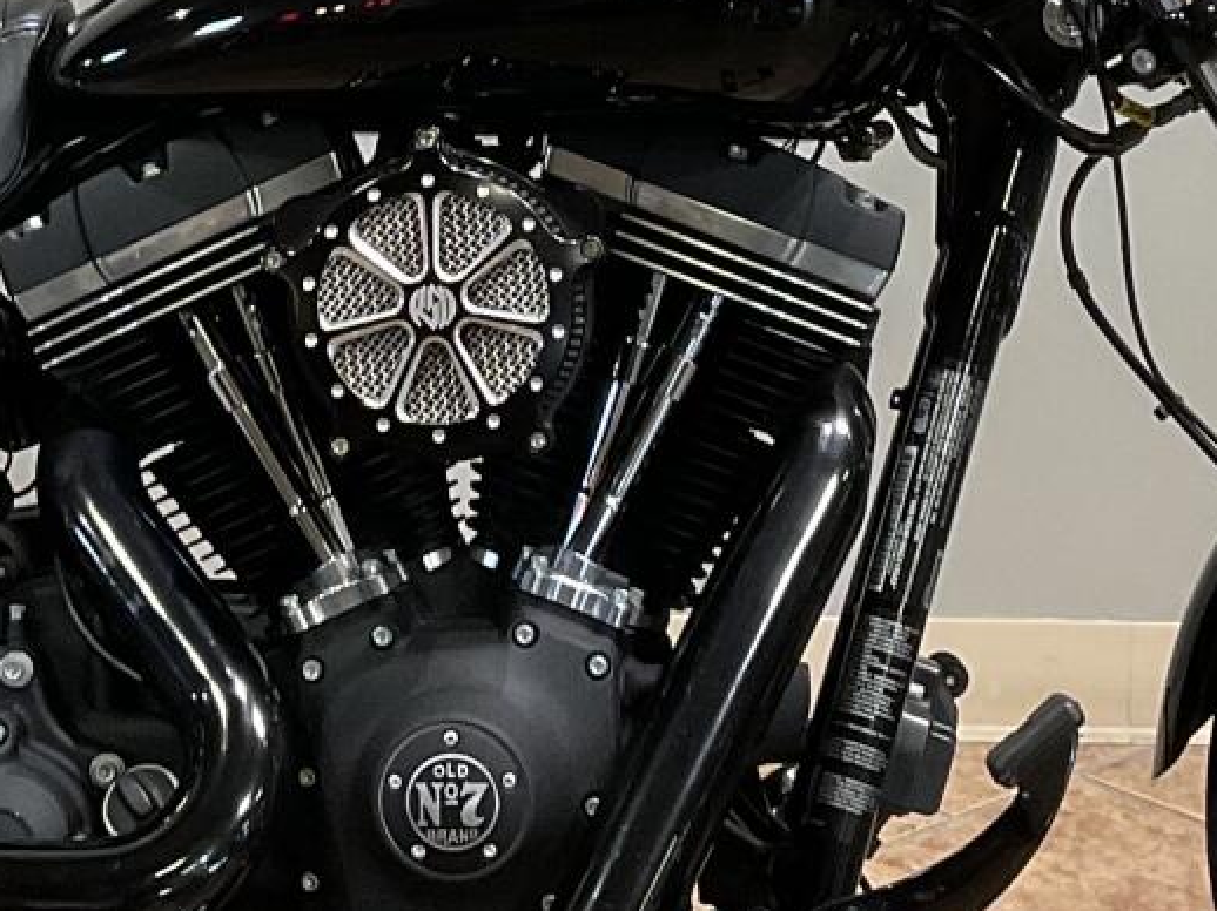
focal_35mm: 112
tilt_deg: -9.4
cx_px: 305
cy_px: -150
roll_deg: -0.3
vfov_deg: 12.9
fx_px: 3936
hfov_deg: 17.5
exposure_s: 1/60
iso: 64
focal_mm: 3
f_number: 1.8
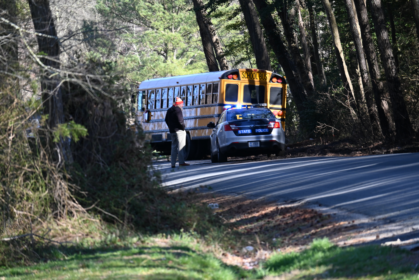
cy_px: 140
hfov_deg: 6.5
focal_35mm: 315
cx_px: 210
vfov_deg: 4.4
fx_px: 3666
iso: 400
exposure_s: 1/400
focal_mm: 210
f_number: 6
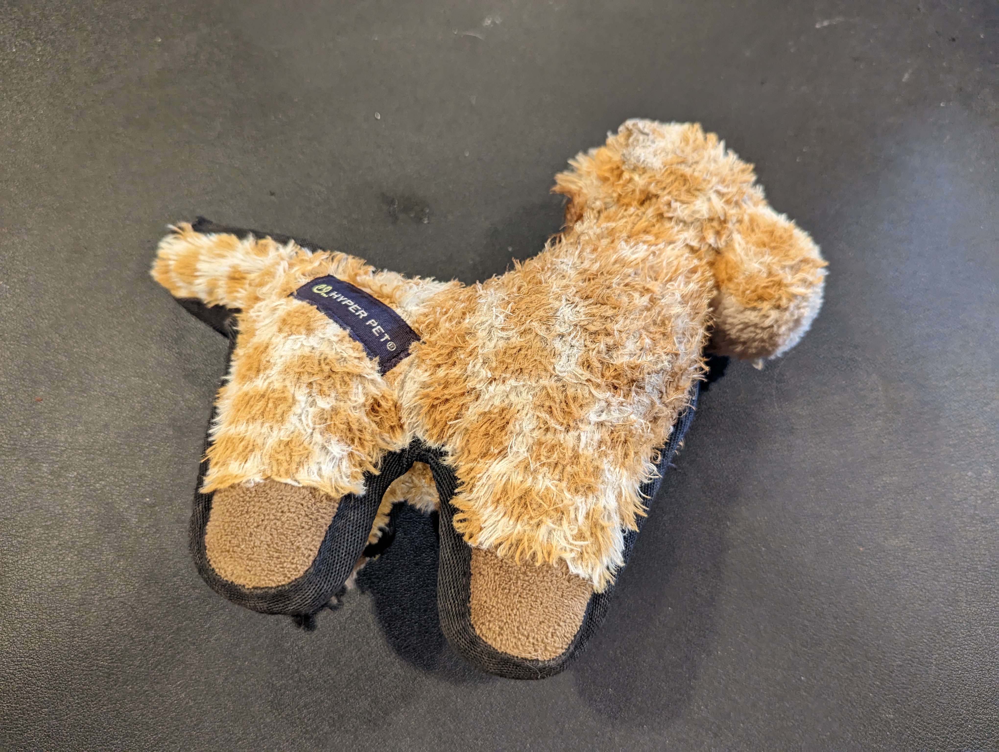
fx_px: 694
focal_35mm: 24
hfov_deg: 71.5
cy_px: 376
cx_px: 500
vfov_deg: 56.9
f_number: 1.85
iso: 634
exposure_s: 1/60
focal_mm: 6.81
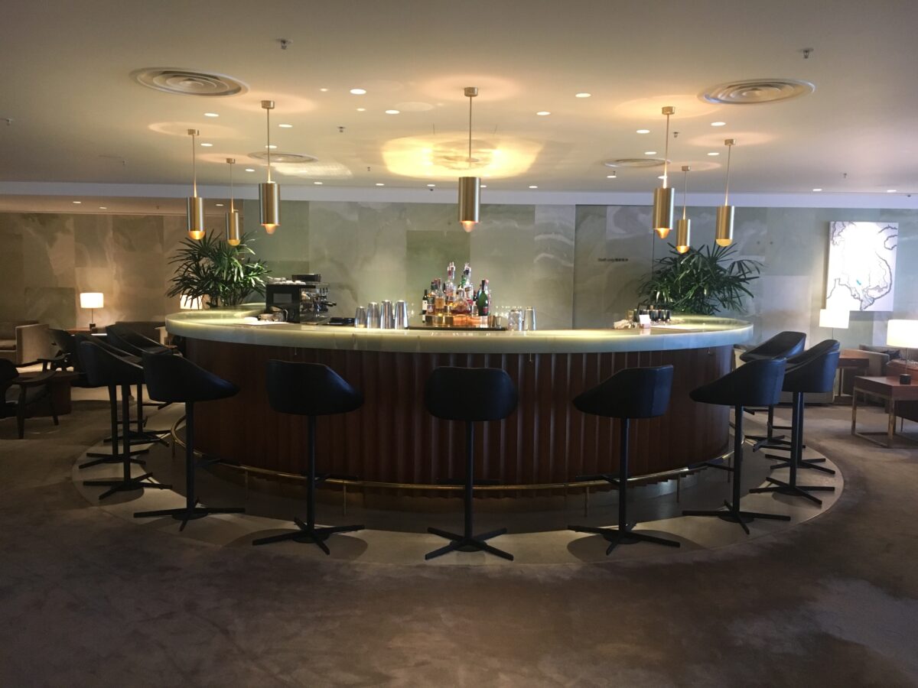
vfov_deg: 48.2
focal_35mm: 29
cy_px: 344
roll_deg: -0.8
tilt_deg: -5.0
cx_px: 459
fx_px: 769
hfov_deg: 61.7
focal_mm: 4.15
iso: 200
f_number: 2.2
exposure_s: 1/20
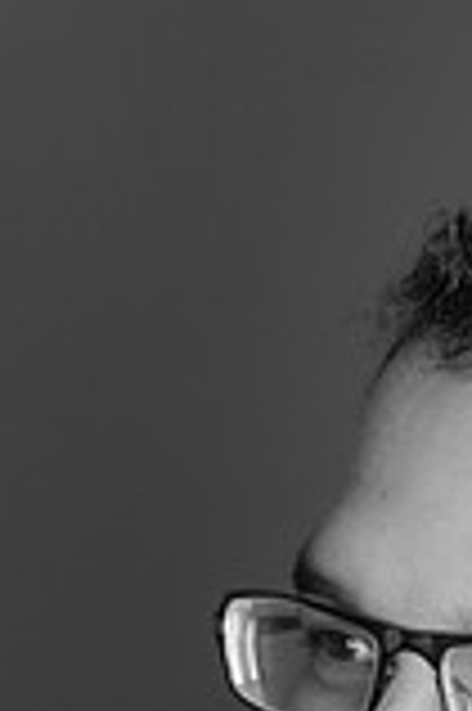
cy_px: 958
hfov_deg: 5.6
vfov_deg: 8.4
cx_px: 665
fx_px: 4769
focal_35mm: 242
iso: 2000
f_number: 3.5
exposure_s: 1/320
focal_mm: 85
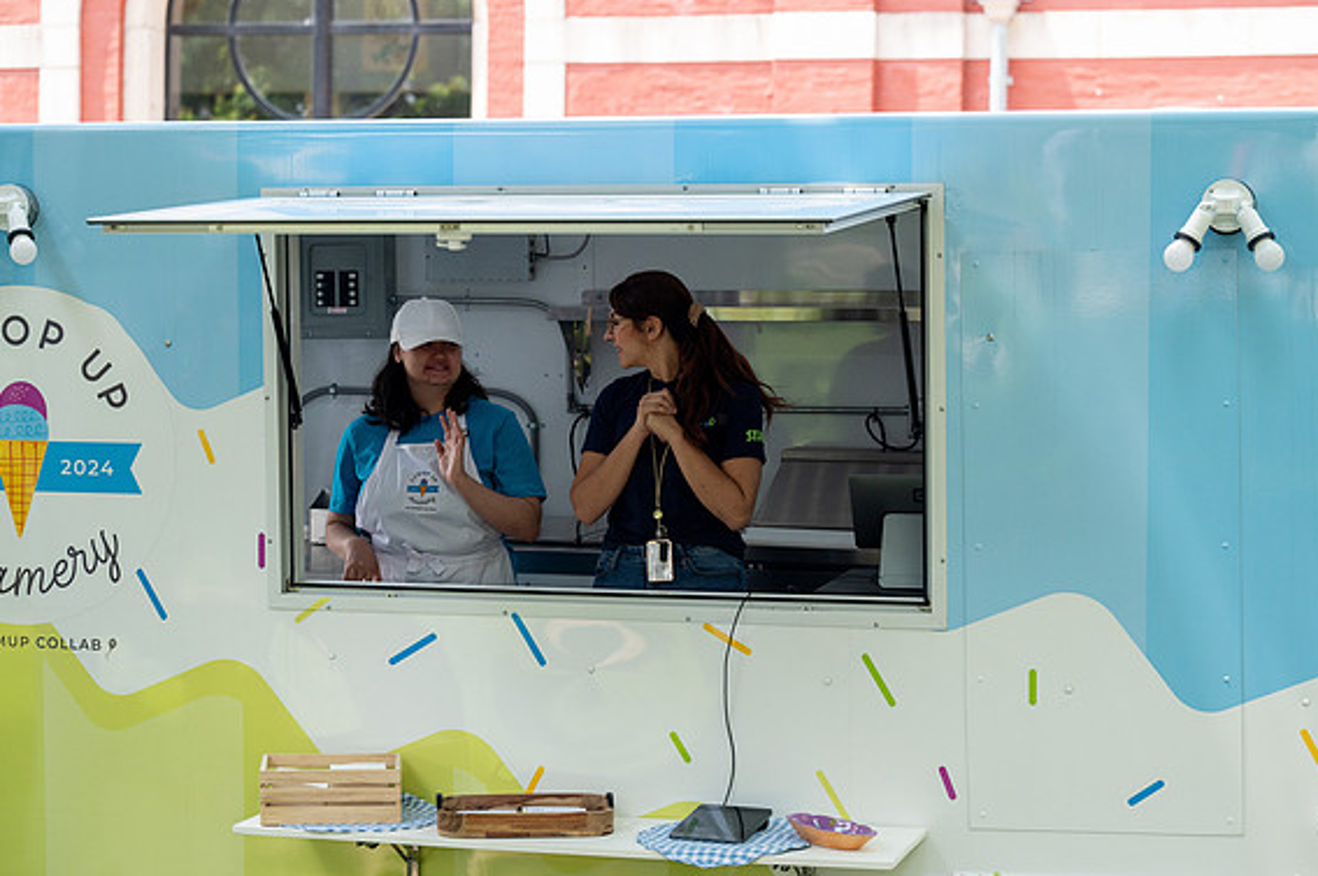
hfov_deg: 23.4
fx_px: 3182
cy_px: 432
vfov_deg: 15.7
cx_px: 667
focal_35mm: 87
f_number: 4
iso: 800
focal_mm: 85
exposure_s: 1/1600
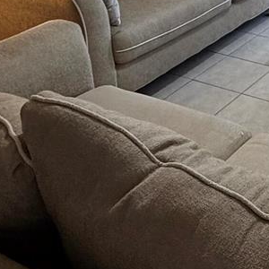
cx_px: 338
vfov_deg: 22.2
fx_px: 580
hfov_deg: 23.4
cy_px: -119
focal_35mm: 66
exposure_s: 1/60
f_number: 2.2
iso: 320
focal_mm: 2.22
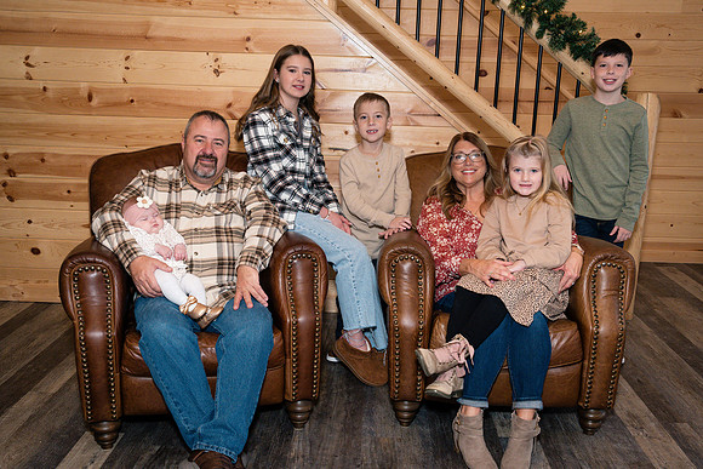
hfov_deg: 53.0
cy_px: 254
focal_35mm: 36
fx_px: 705
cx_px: 346
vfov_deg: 36.8
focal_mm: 32
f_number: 8
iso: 1000
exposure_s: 1/160
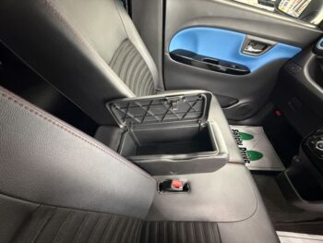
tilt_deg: -47.3
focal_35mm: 14
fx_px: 131
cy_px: 122
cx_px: 162
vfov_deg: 85.7
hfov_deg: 102.0
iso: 1000
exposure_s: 1/33
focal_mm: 2.22
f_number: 2.2
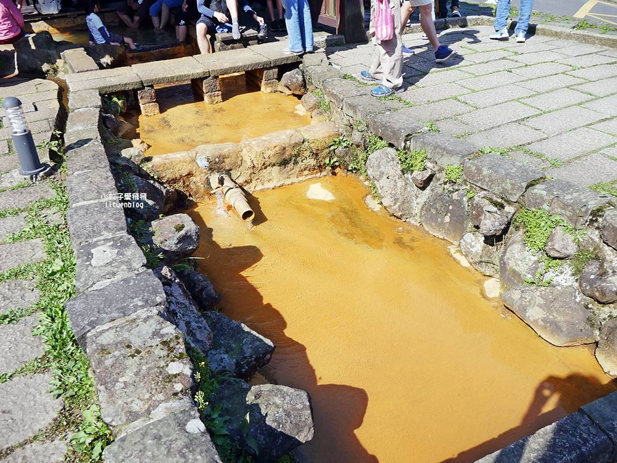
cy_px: 232
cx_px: 308
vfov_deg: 49.8
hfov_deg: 63.4
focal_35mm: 28
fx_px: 499
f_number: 5
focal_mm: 14
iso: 200
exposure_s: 1/800
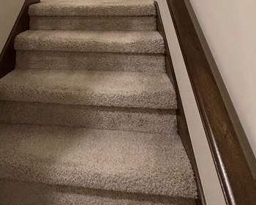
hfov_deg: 57.7
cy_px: -57
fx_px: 227
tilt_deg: +11.5
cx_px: 89
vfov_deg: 35.0
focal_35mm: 30
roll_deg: +0.1
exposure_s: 1/60
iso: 500
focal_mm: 2.22
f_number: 2.2
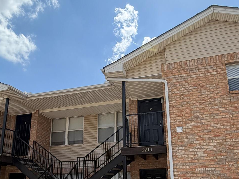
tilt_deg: +13.6
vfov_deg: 45.1
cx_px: 122
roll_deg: +0.7
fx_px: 207
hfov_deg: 60.0
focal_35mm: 30
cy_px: 136
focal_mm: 2.22
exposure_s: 1/1017
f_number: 2.2
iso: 25
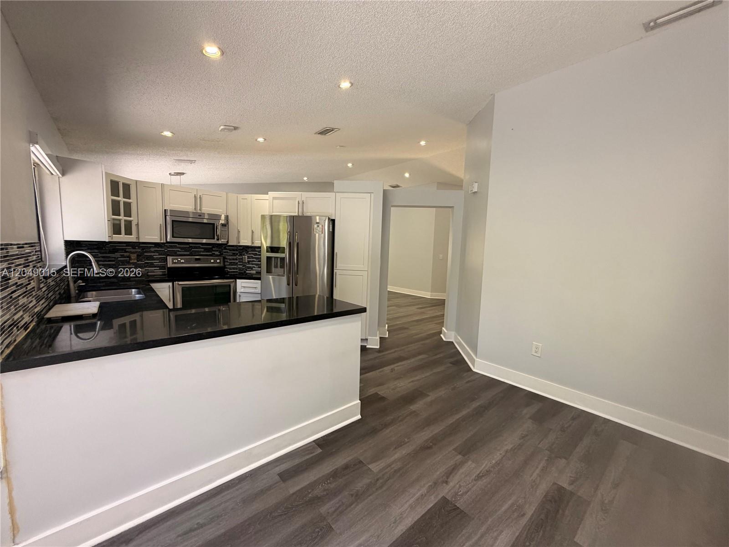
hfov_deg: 102.1
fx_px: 295
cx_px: 364
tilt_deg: -5.0
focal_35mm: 14
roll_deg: -1.9
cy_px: 274
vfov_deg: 85.7
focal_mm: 2.22
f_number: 2.2
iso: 160
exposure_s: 1/60
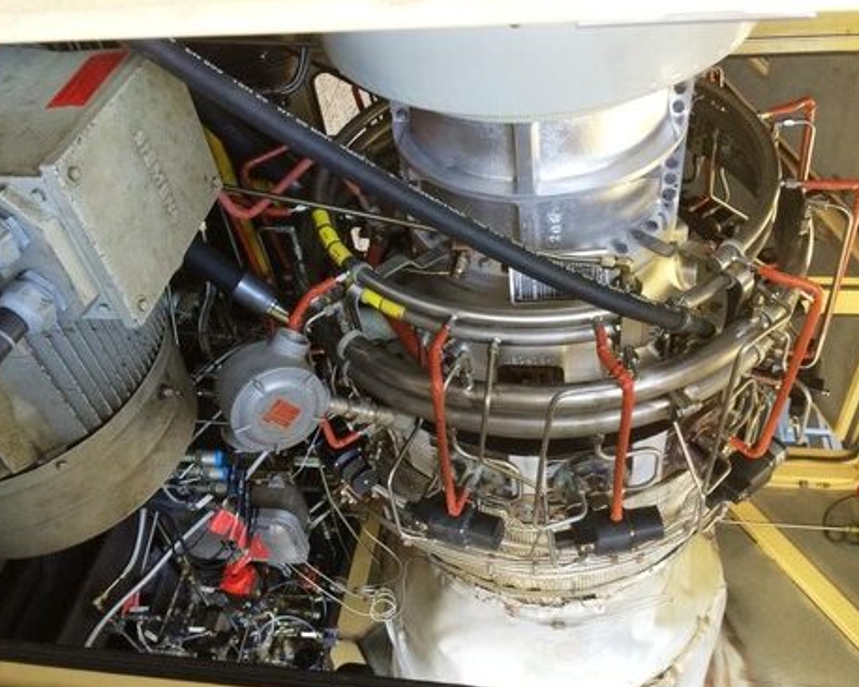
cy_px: 344
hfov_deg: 55.7
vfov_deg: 45.8
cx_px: 448
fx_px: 813
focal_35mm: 32
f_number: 2.2
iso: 100
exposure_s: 1/30
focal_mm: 4.12
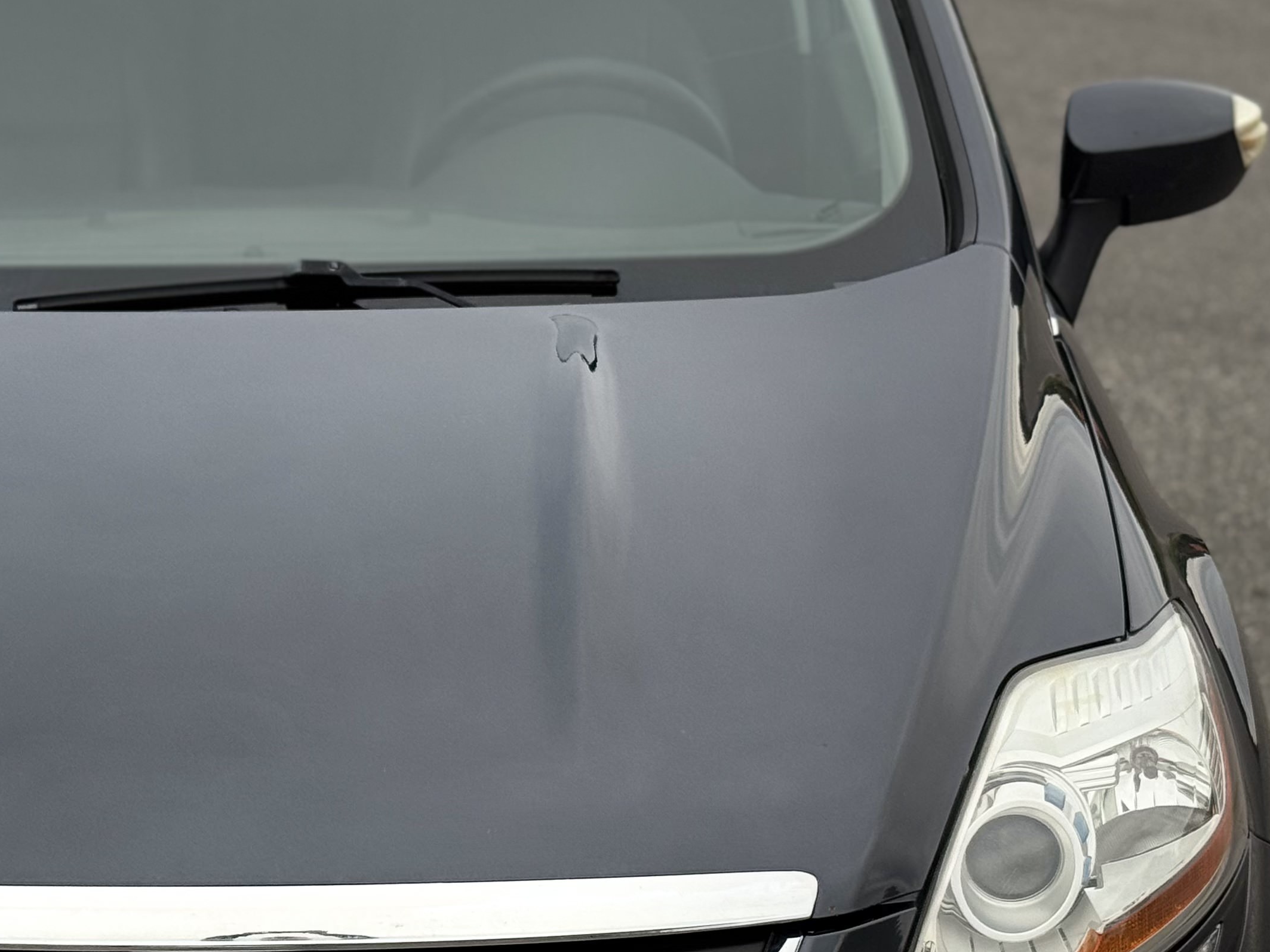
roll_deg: -0.1
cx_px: 252
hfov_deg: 21.3
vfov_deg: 16.2
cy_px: 615
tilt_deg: -19.7
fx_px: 3338
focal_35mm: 91
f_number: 1.78
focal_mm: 6.76
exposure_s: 1/995
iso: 64
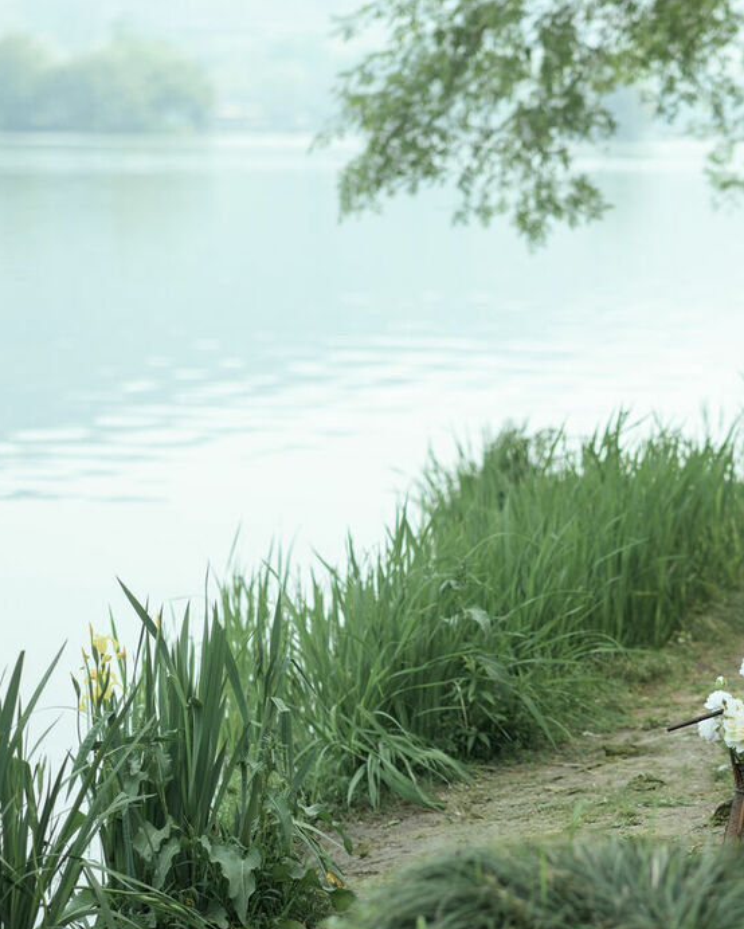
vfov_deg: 15.9
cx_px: 655
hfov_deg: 12.7
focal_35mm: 121
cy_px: 467
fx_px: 3329
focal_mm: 85
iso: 100
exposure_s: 1/1600
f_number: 2
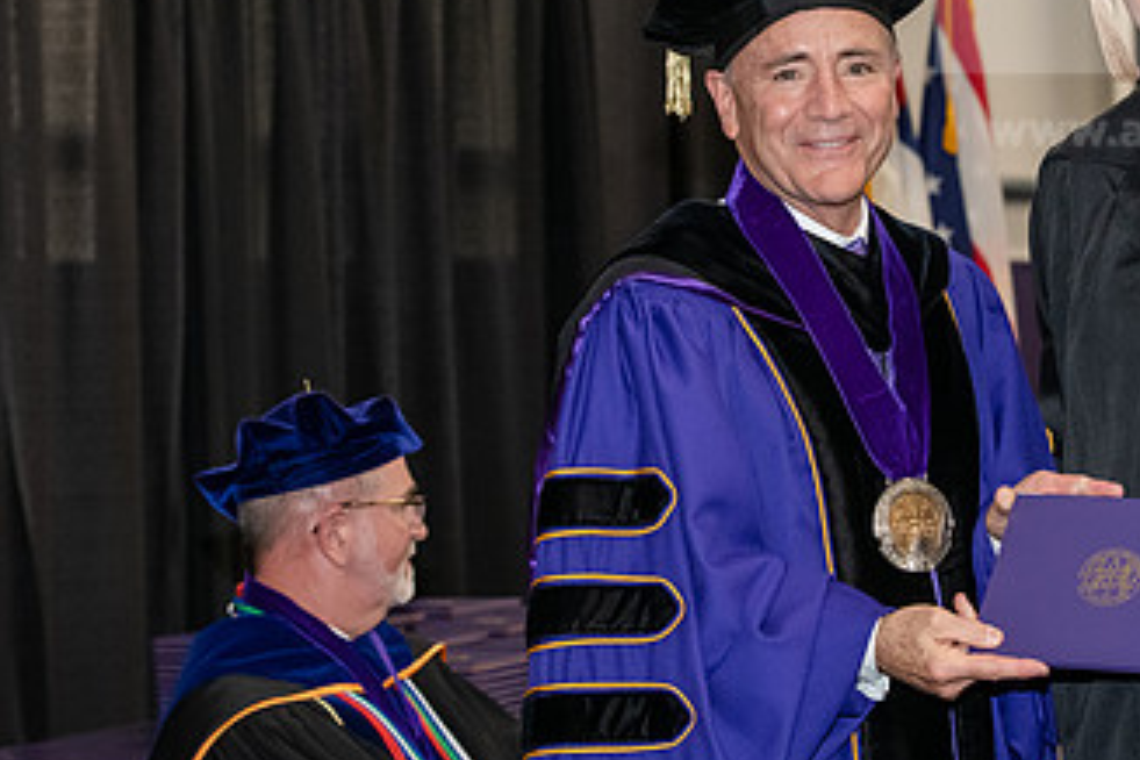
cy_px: 204
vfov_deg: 11.0
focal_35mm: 124
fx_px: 3926
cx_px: 830
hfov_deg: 16.5
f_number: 5
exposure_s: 1/200
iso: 2500
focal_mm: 70
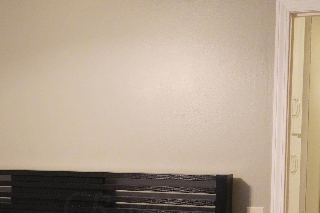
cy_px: 207
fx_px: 693
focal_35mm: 78
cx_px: 132
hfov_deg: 26.0
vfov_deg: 17.1
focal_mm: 24
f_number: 4
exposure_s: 1/125
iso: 6400
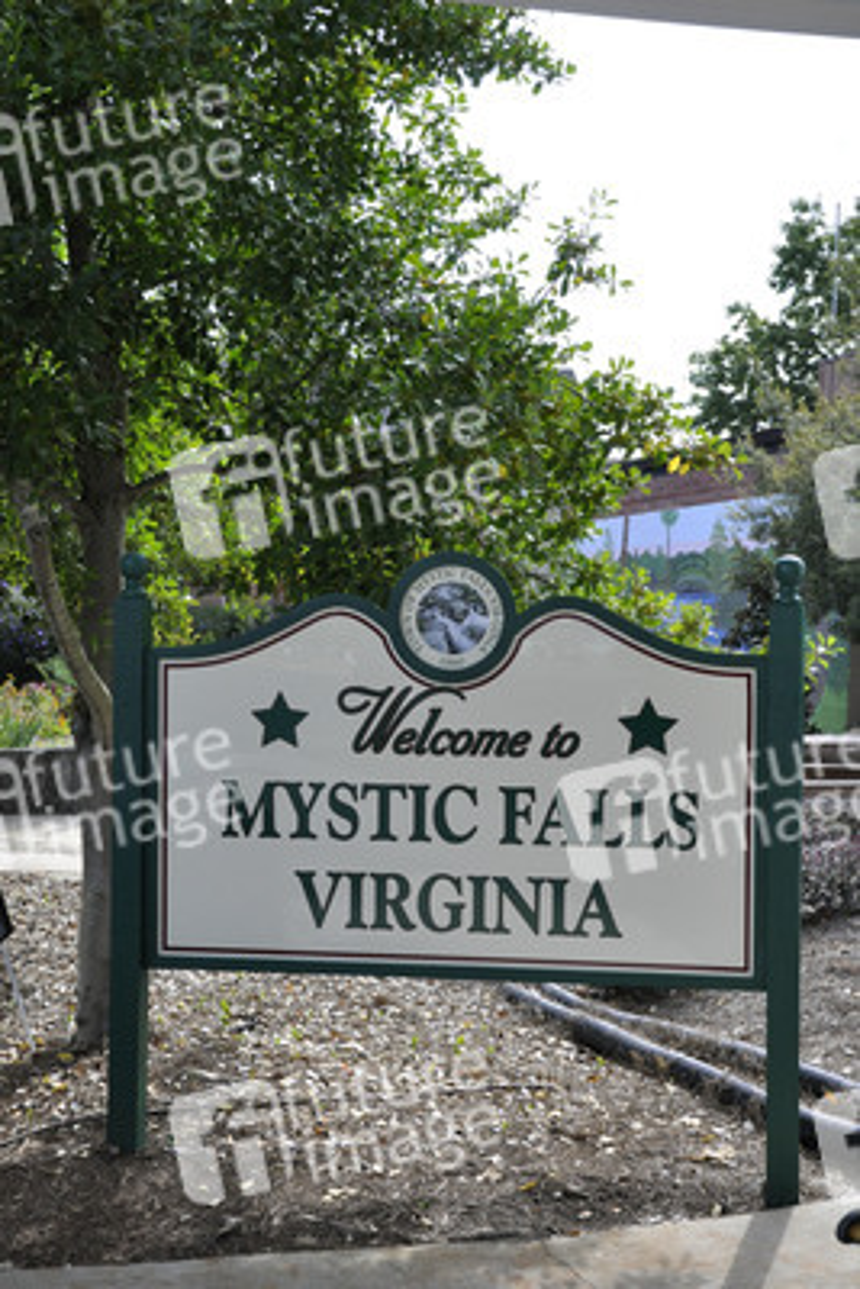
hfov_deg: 29.9
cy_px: 644
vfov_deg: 43.6
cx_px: 430
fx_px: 1611
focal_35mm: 45
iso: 1000
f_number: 6.3
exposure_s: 1/1600
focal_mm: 30
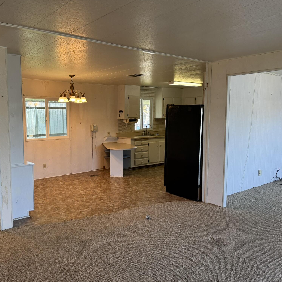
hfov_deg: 54.6
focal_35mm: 29
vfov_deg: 55.6
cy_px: 139
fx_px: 267
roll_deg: +0.1
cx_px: 97
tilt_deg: -5.5
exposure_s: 1/120
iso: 125
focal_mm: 6.76
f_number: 1.78
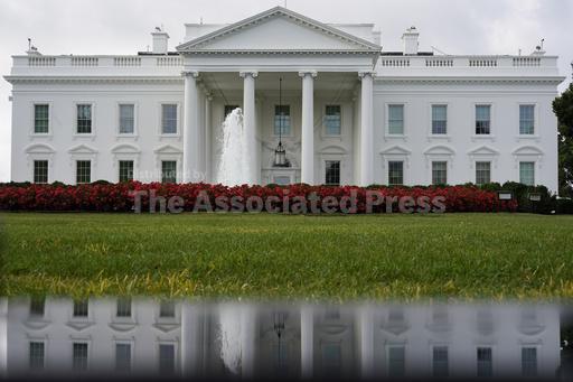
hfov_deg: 36.3
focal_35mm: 55
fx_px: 875
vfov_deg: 24.6
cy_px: 191
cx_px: 286
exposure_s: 1/160
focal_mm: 55
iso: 200
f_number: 11
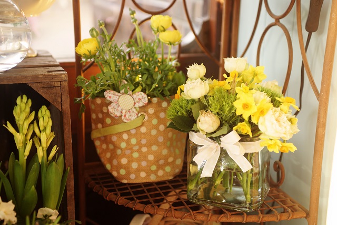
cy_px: 112
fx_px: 468
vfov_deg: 27.0
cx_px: 168
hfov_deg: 39.6
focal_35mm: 50
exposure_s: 1/60
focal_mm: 50
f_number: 3.5
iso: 400
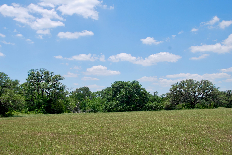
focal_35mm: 44
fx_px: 281
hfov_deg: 44.9
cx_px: 116
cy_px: 78
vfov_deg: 30.9
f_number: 8
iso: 100
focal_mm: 29
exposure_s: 1/250
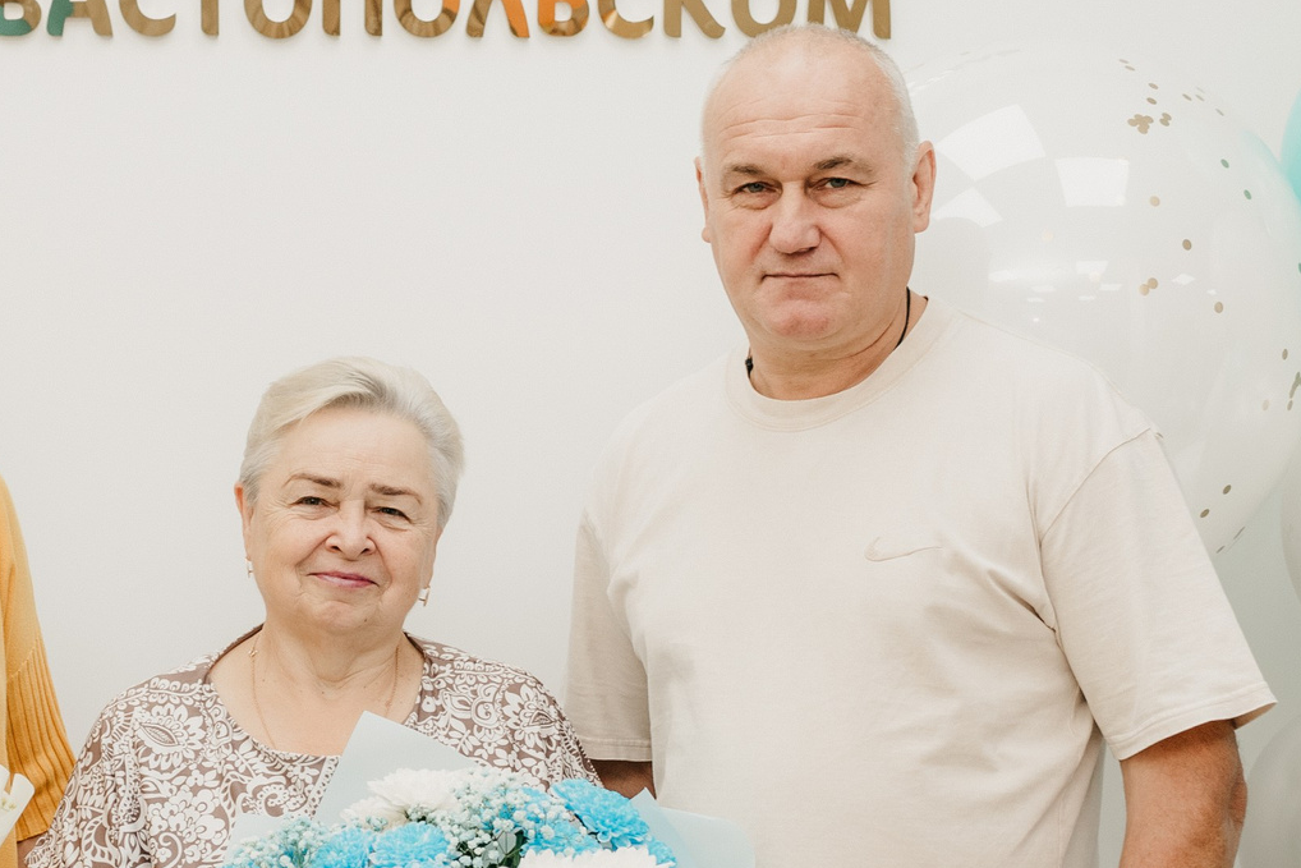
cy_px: 715
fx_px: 3180
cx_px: 210
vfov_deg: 15.4
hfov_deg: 22.7
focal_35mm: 88
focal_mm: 35
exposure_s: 1/160
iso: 400
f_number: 4.5
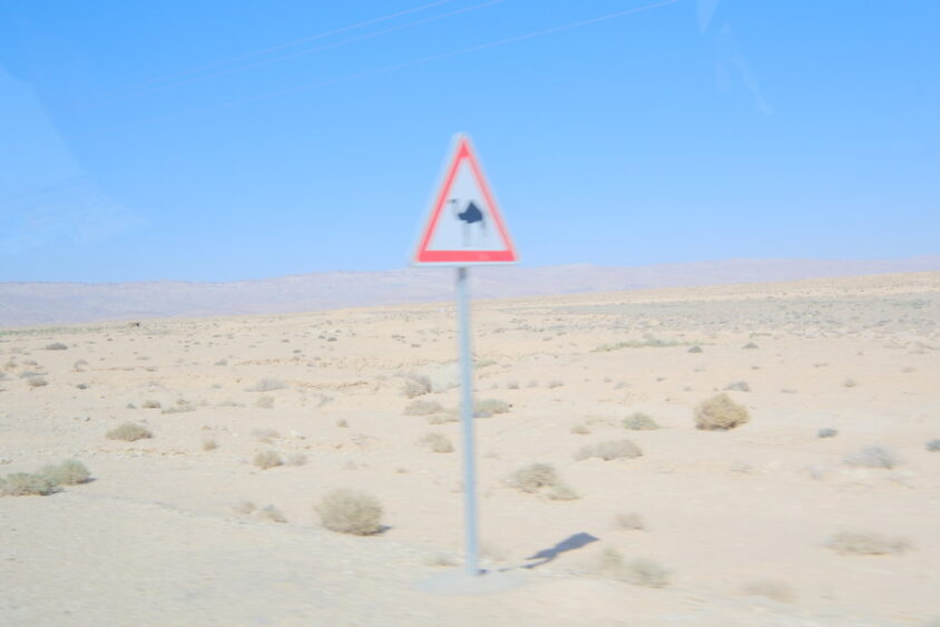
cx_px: 470
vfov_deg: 36.9
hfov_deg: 53.1
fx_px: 940
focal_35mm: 36
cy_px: 314
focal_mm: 24
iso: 640
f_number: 10
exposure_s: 1/350
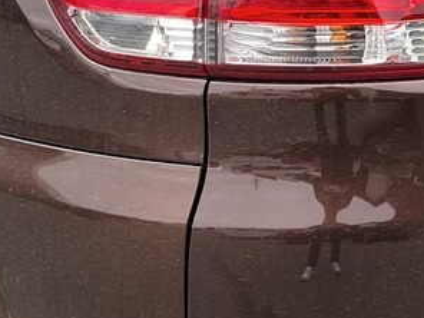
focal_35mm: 112
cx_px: 536
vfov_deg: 13.2
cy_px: 82
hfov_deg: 16.7
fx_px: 1372
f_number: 1.8
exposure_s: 1/249
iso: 50
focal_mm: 5.54
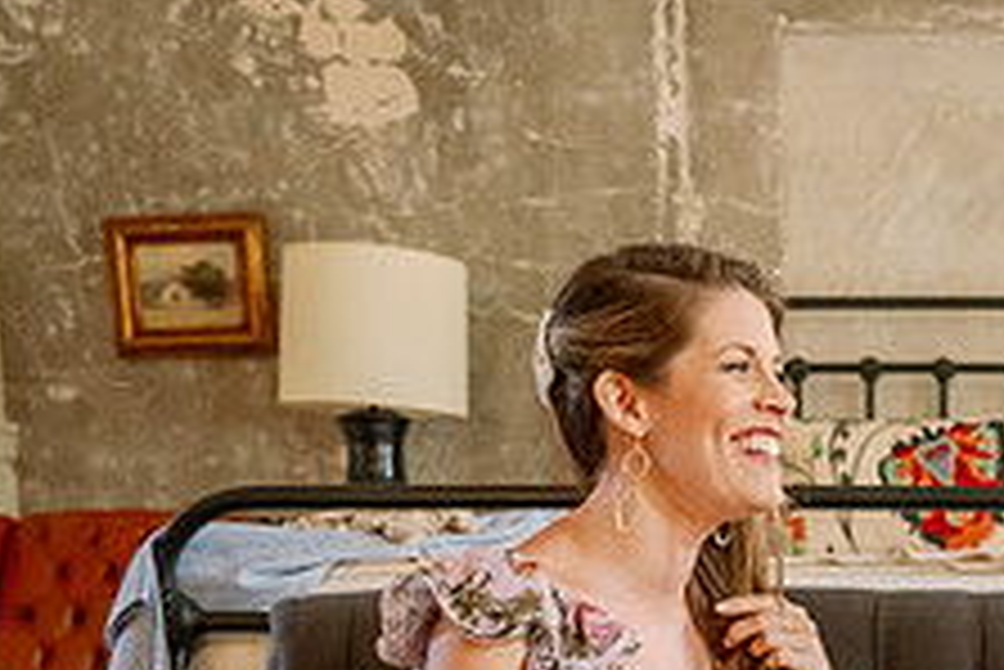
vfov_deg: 20.0
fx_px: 1814
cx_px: 1049
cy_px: 740
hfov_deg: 28.6
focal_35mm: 65
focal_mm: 25
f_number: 2.8
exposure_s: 1/250
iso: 4000
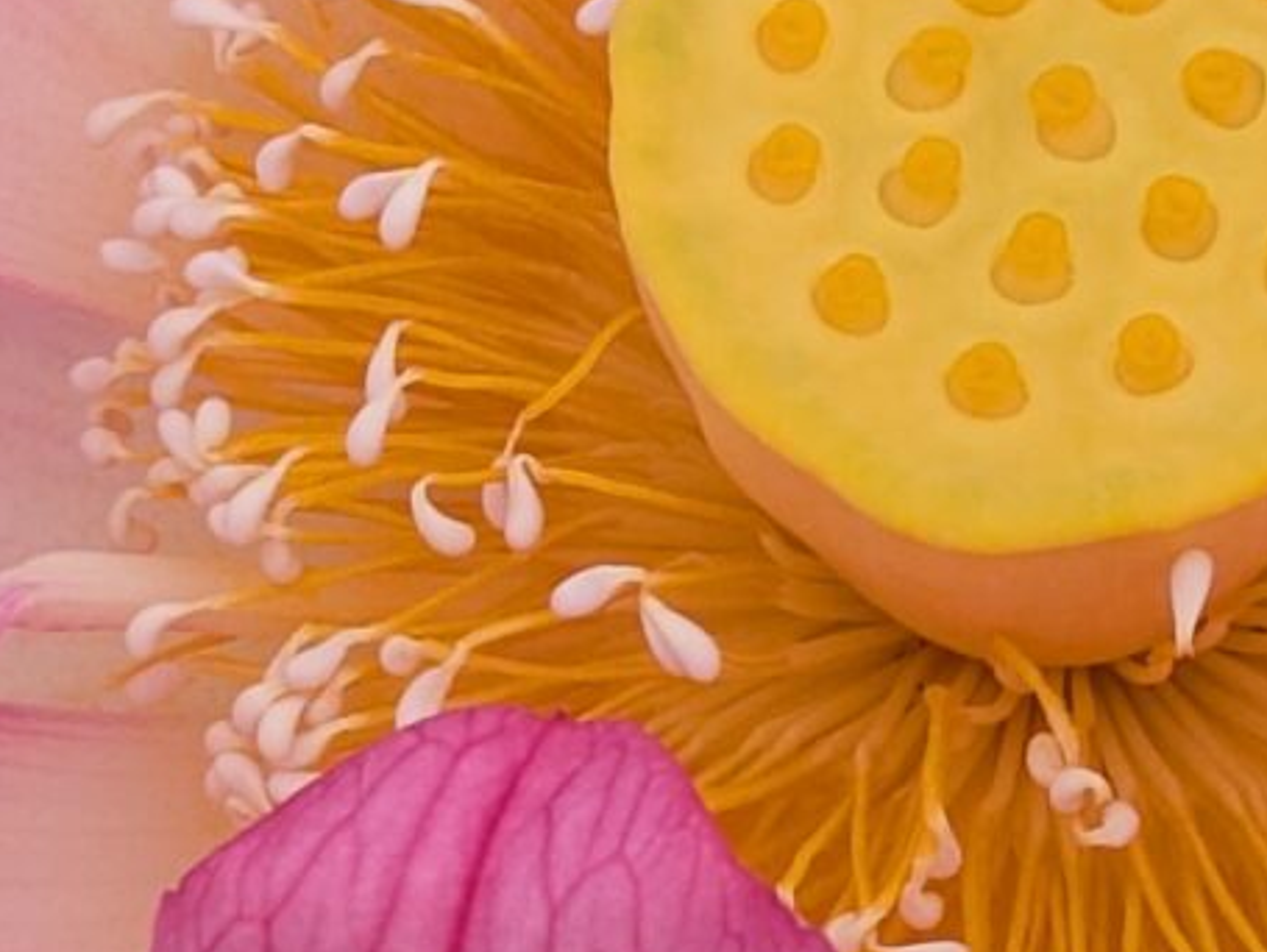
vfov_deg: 5.2
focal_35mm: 287
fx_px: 10513
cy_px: -122
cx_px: 927
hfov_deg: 6.9
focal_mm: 5.43
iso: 45
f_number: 1.89
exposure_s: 1/1488
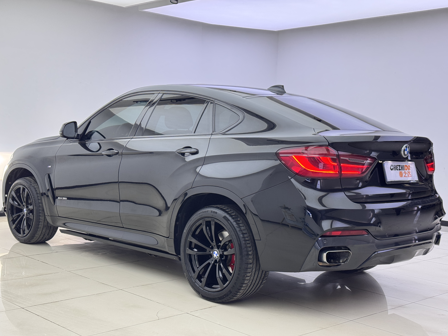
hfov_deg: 38.9
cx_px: 225
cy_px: 168
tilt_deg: -3.7
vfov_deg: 29.7
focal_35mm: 49
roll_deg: -1.9
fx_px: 634
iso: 100
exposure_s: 1/63
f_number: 1.78
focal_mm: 6.76
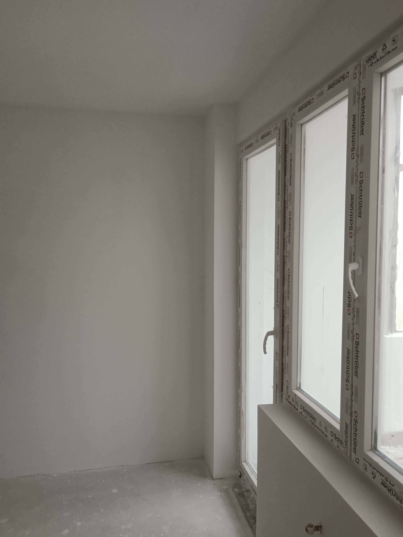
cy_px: 268
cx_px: 202
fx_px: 419
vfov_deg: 65.3
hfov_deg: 51.4
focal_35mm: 27
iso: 850
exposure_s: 1/100
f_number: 1.9
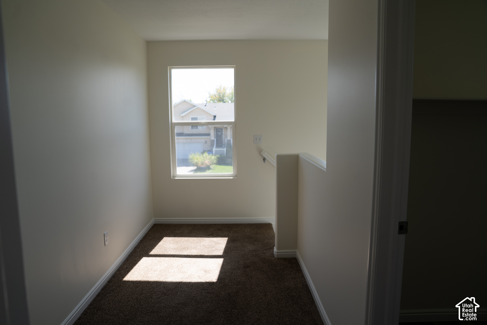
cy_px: 162
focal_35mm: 24
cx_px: 244
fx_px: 325
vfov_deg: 53.1
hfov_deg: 73.7
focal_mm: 24
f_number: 4
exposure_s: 1/160
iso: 100
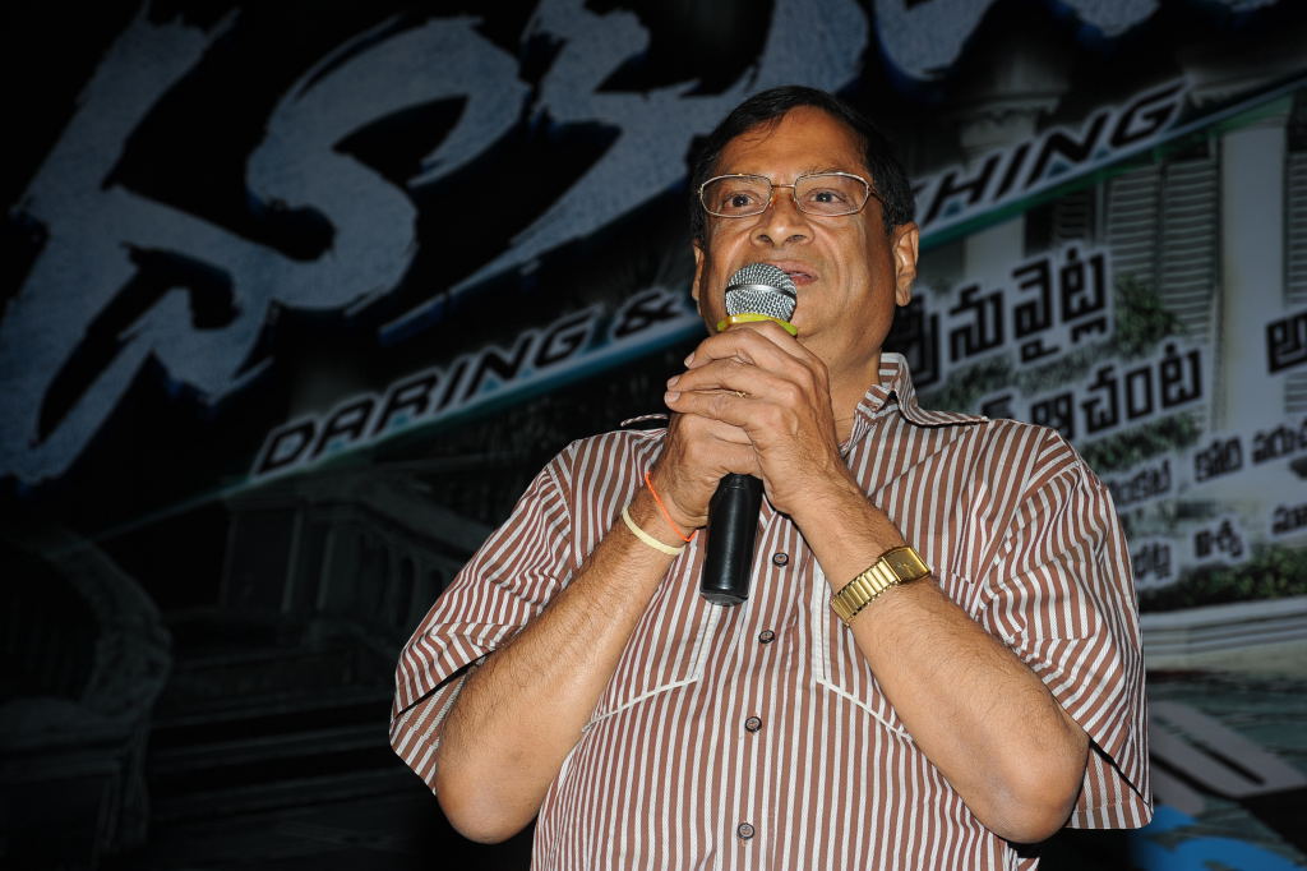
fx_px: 3448
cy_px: 436
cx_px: 654
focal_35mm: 95
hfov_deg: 21.5
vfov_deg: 14.4
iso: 320
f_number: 9
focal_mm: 95
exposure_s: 1/125
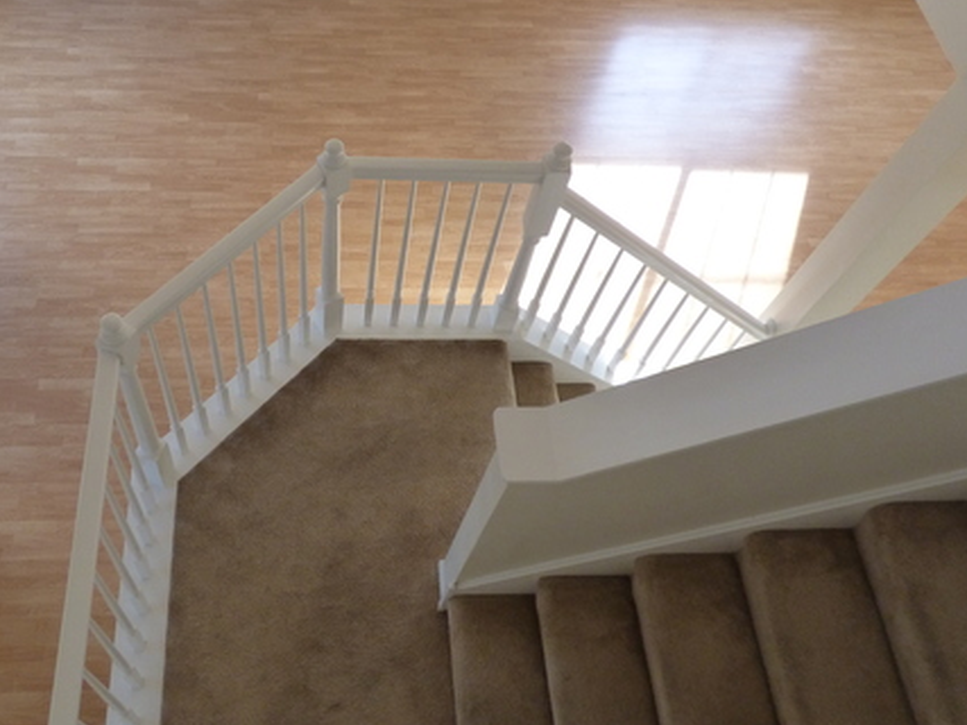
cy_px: 329
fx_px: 838
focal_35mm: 30
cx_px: 358
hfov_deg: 59.1
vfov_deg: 46.7
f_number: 2.8
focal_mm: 3.58
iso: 250
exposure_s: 1/60
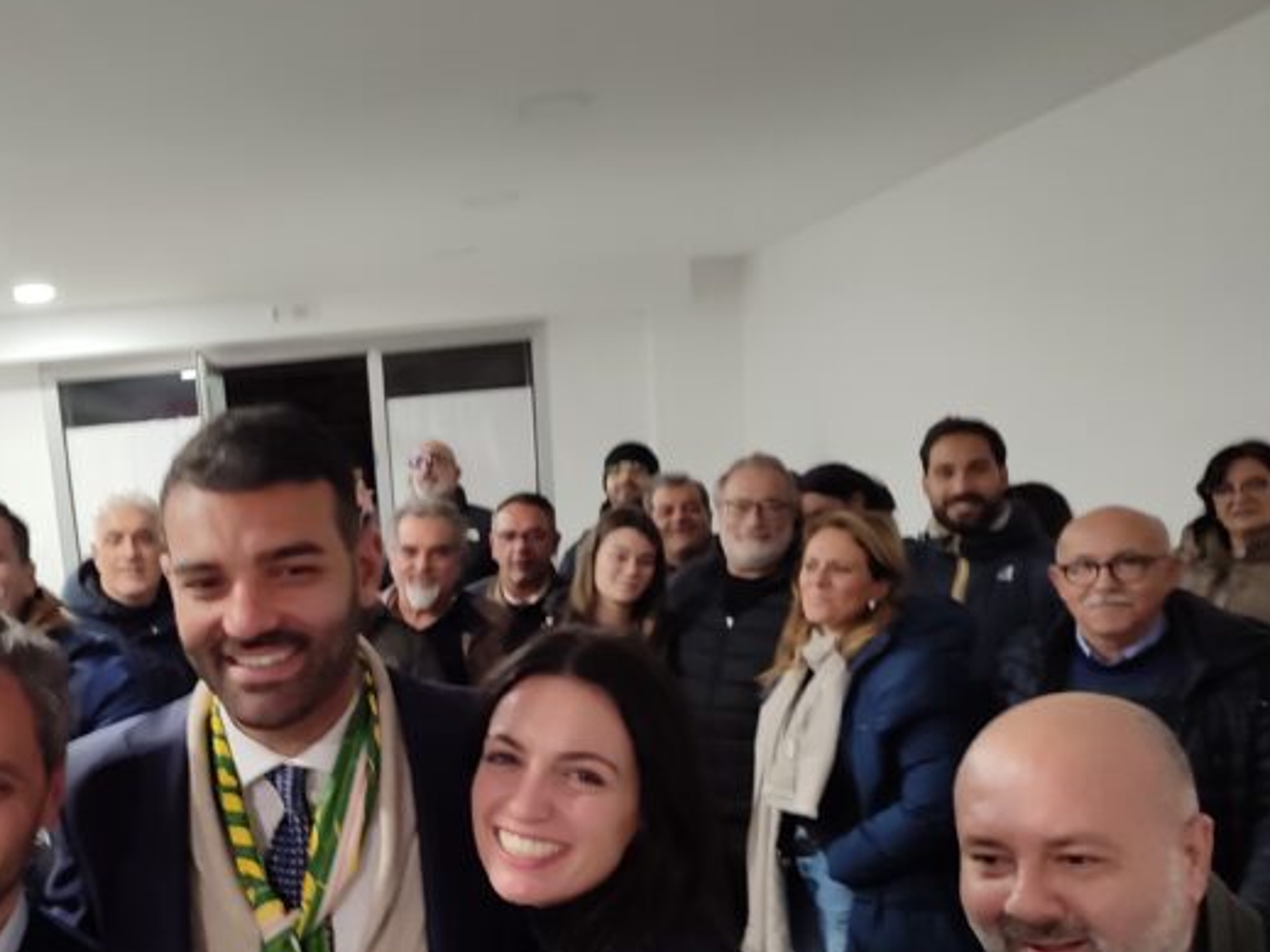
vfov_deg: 38.0
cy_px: 675
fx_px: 1357
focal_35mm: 37
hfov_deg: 48.5
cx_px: 343
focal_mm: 5.95
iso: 352
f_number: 1.89
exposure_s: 1/20
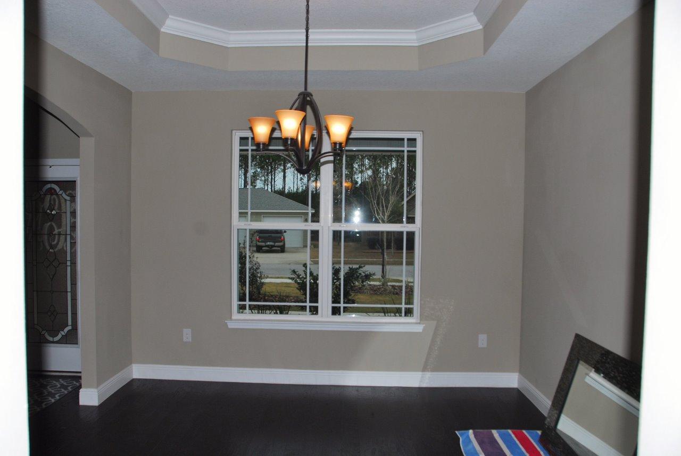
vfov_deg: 48.1
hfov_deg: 67.3
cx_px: 340
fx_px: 511
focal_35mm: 27
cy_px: 228
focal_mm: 18
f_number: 5.6
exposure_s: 1/250
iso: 250
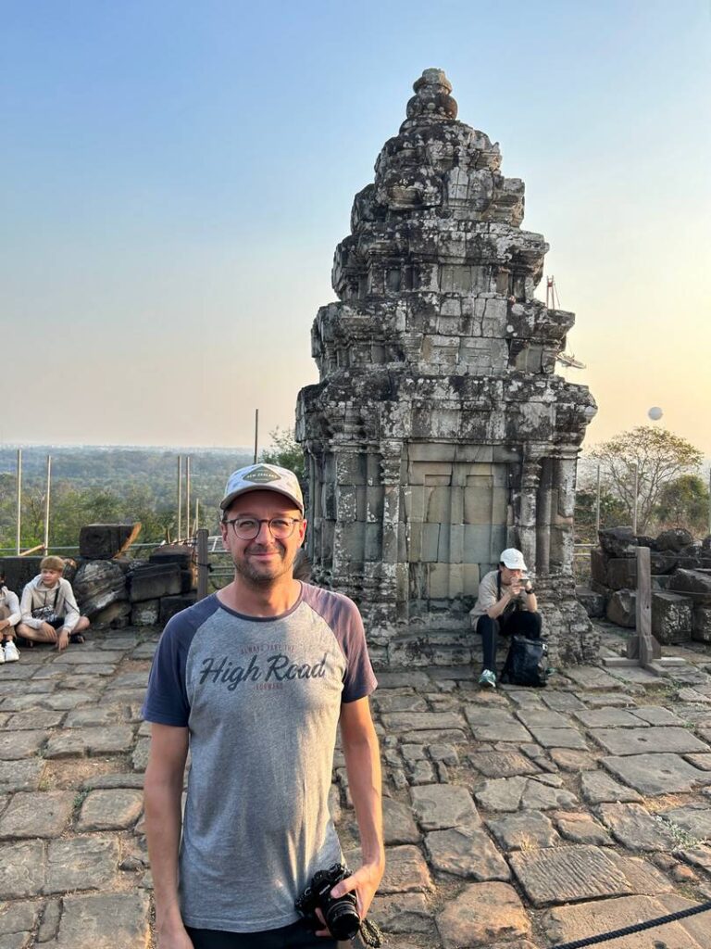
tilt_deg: -2.3
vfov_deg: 67.3
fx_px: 712
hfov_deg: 53.1
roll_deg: -1.6
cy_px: 474
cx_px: 356
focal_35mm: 26
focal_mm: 5.7
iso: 50
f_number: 1.5
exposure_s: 1/1048
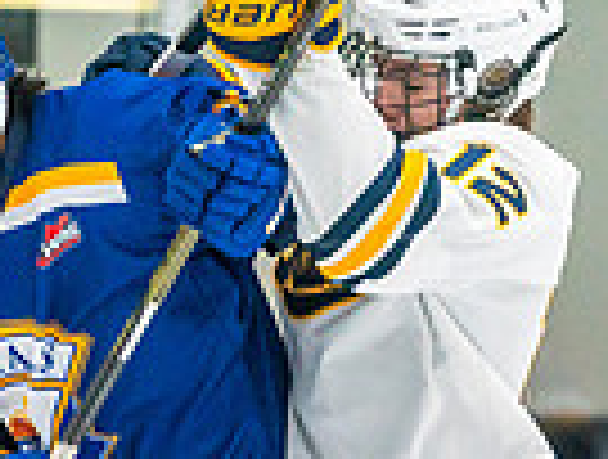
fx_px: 14512
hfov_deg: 2.4
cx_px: 131
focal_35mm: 824
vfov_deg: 1.8
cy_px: 862
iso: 3200
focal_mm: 200
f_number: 2.8
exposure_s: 1/1250
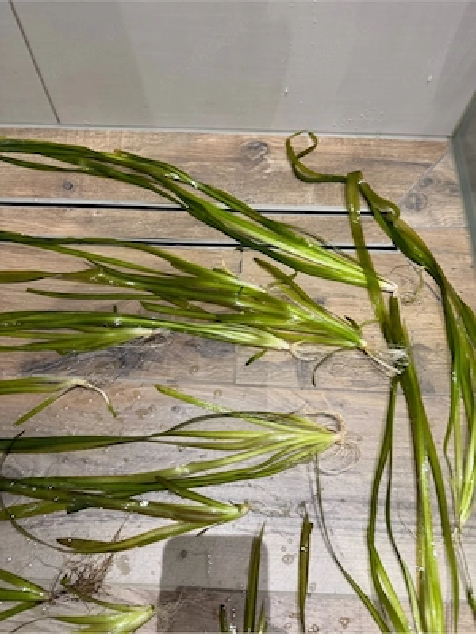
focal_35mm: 24
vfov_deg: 71.6
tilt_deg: -64.1
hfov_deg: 56.8
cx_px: 238
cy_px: 317
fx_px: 440
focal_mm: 6.76
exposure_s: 1/50
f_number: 1.78
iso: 200
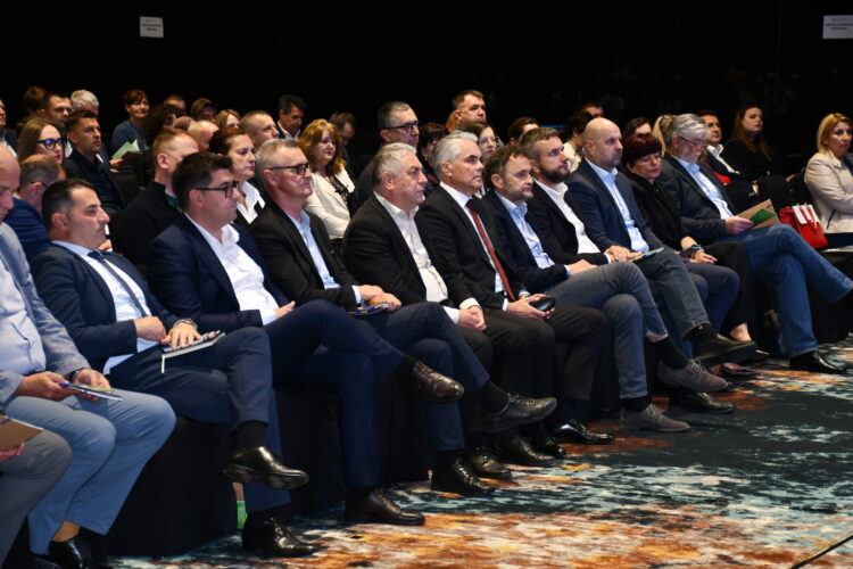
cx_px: 426
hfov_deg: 21.9
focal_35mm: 93
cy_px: 284
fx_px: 2203
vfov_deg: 14.7
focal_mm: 62
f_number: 5
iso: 640
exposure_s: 1/60
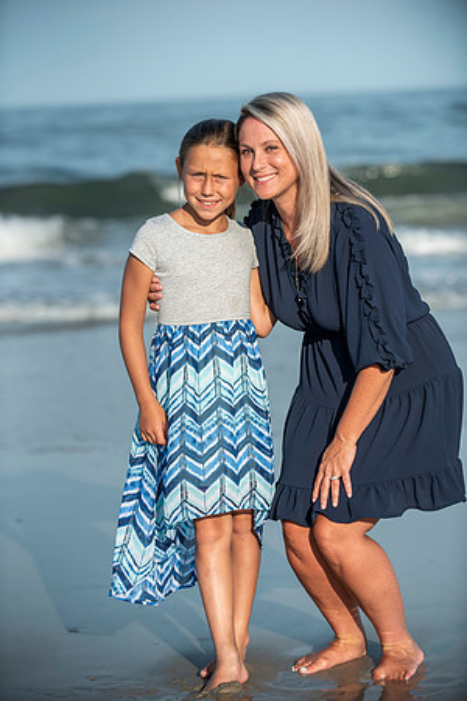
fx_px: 2257
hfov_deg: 11.8
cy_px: 350
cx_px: 234
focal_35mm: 116
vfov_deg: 17.6
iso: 250
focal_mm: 116
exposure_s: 1/4000
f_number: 3.5
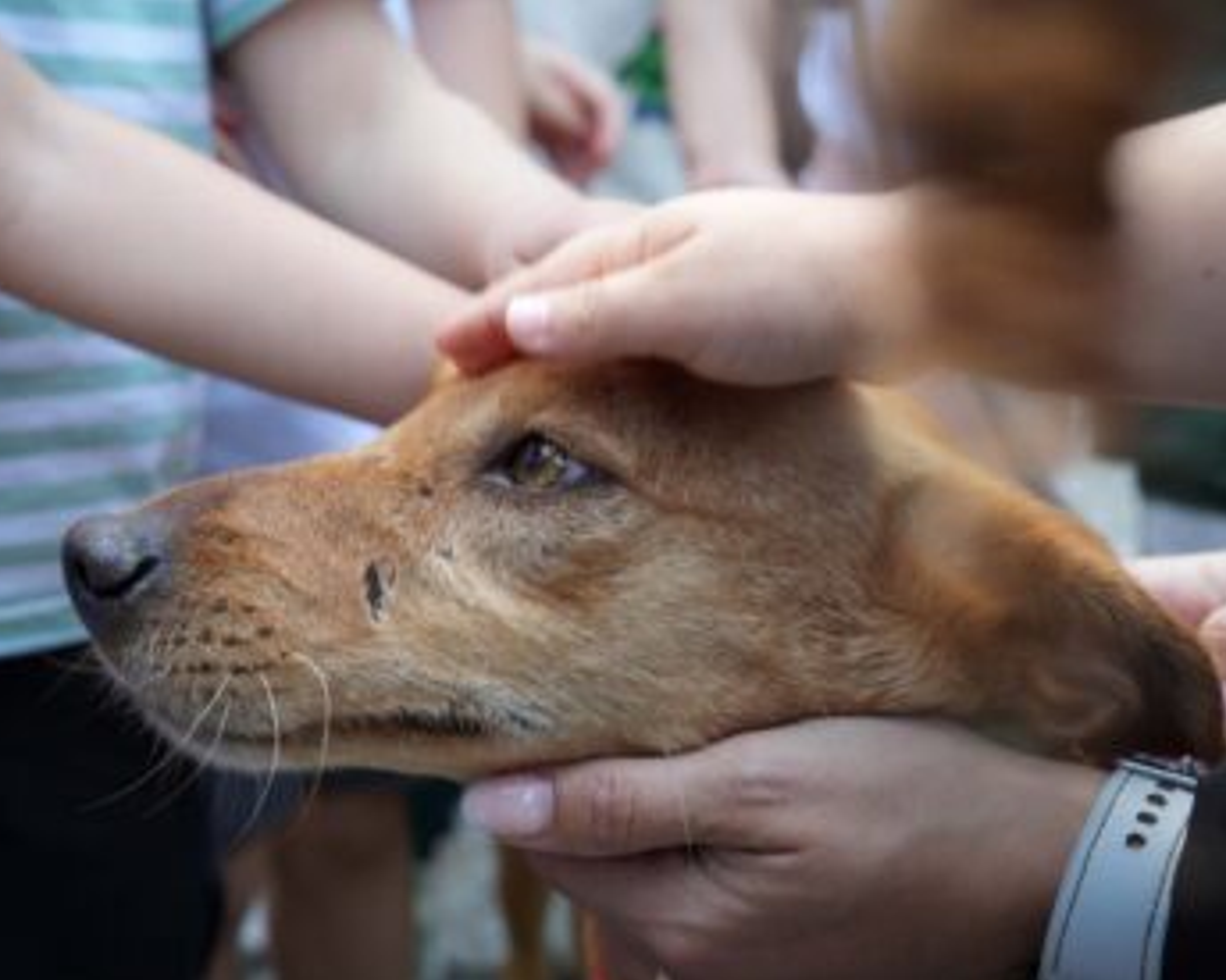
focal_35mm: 47
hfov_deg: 39.5
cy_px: 495
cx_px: 520
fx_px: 1705
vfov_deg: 32.1
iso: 800
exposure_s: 1/200
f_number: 5.6
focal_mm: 41
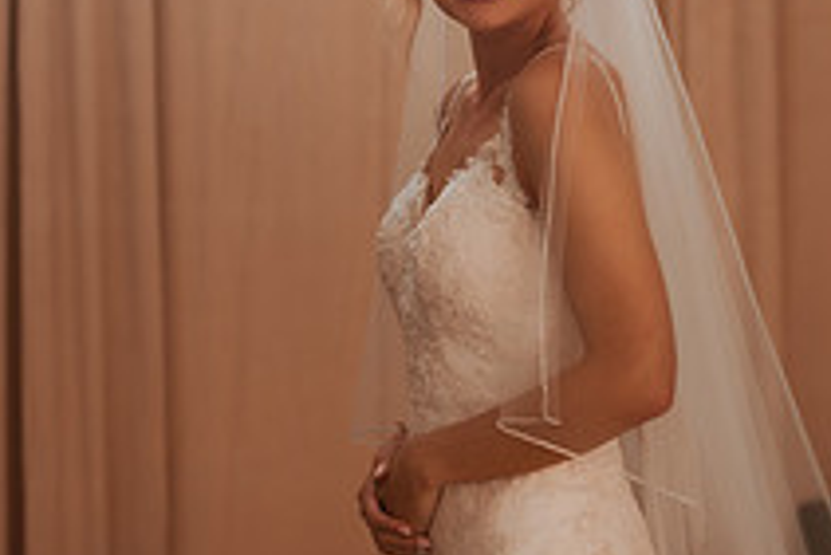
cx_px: 343
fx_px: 2217
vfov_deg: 14.2
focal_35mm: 96
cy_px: 169
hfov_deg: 21.2
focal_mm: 35
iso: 320
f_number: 1.8
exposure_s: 1/800
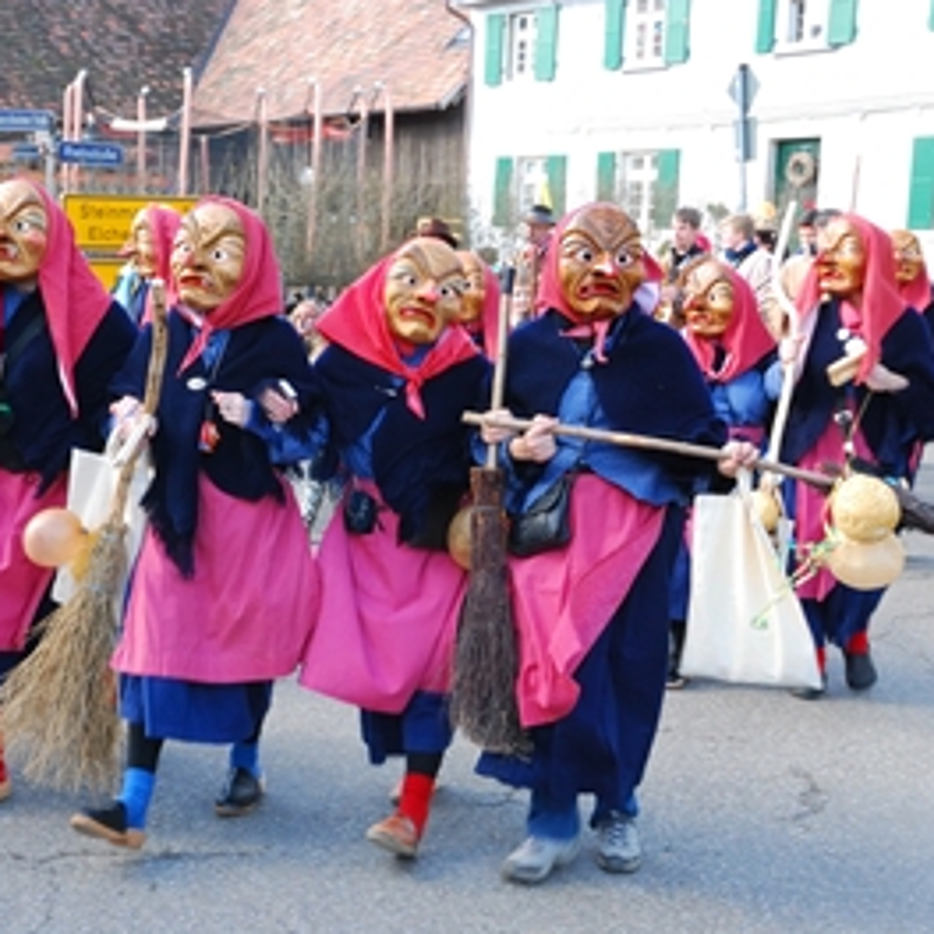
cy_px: 463
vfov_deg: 27.7
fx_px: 1893
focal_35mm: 62
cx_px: 287
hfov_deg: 27.5
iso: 800
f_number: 13
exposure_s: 1/60
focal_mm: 32
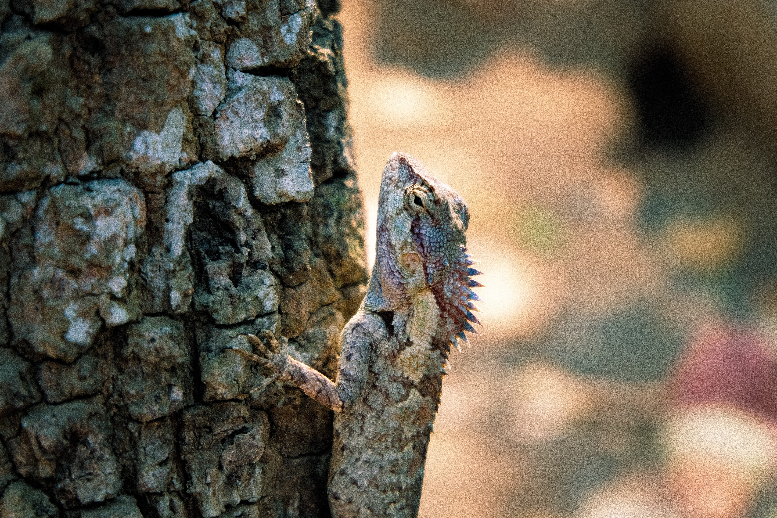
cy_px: 259
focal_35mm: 75
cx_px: 388
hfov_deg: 27.0
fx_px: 1619
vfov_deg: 18.2
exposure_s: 1/280
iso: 400
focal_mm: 50
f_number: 5.6
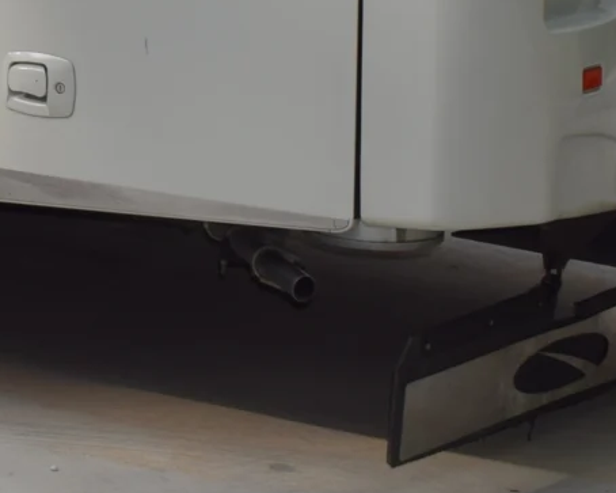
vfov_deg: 8.8
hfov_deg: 10.9
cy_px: -484
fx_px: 3037
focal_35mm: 167
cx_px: -478
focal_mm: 21
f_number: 8
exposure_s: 1/200
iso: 100
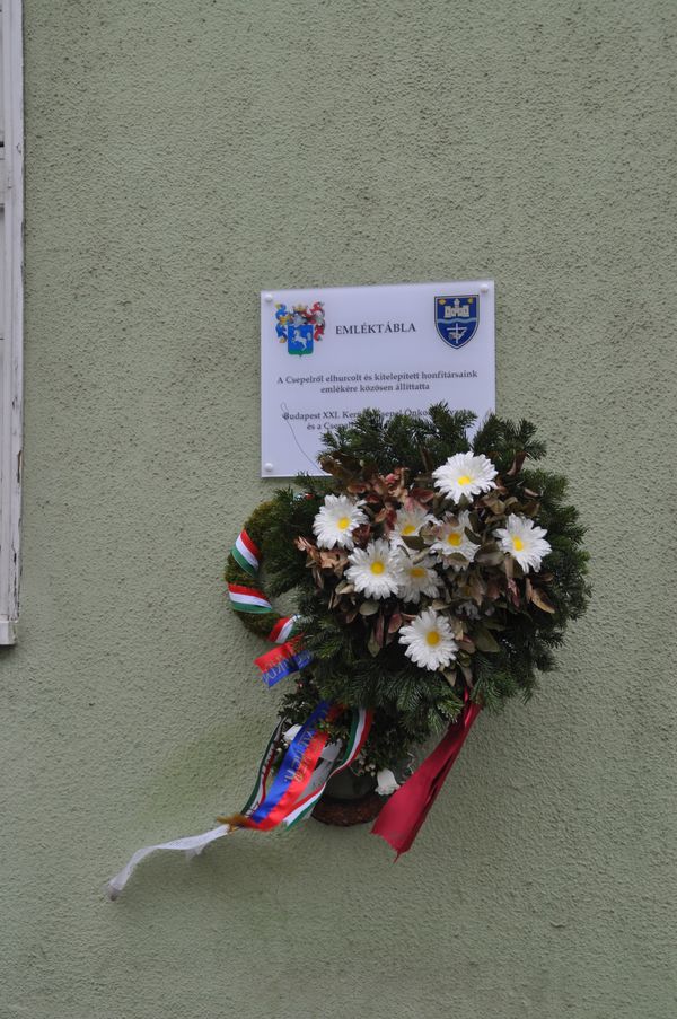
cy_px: 510
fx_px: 1484
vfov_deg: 37.9
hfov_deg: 25.7
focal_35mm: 52
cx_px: 338
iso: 250
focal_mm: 35
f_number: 5.6
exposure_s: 1/125
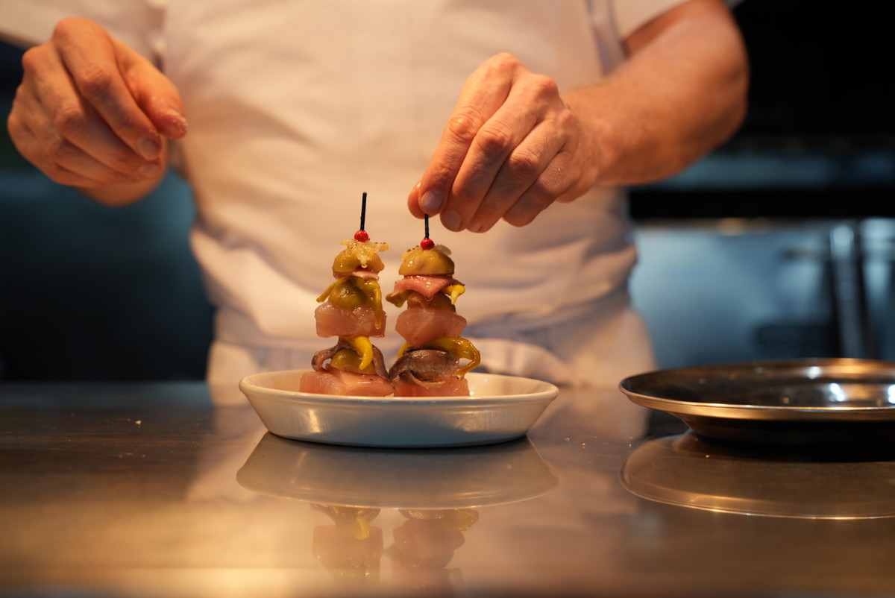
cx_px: 448
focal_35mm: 57
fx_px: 1411
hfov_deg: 35.2
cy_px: 299
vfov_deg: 23.9
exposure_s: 1/60
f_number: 4
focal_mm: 56.7
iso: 100
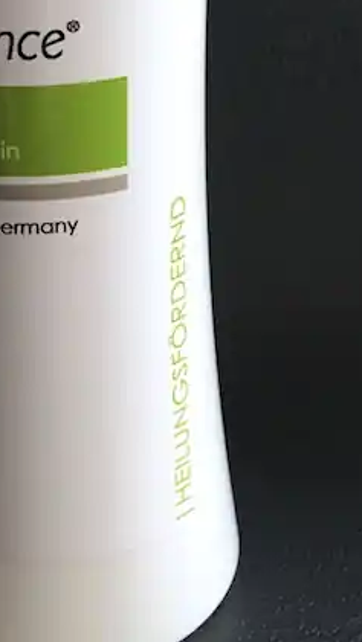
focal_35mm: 60
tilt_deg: -26.8
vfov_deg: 33.4
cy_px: 88
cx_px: 60
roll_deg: +0.1
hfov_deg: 19.8
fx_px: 1023
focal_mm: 4.15
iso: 40
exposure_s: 1/33
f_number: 2.2
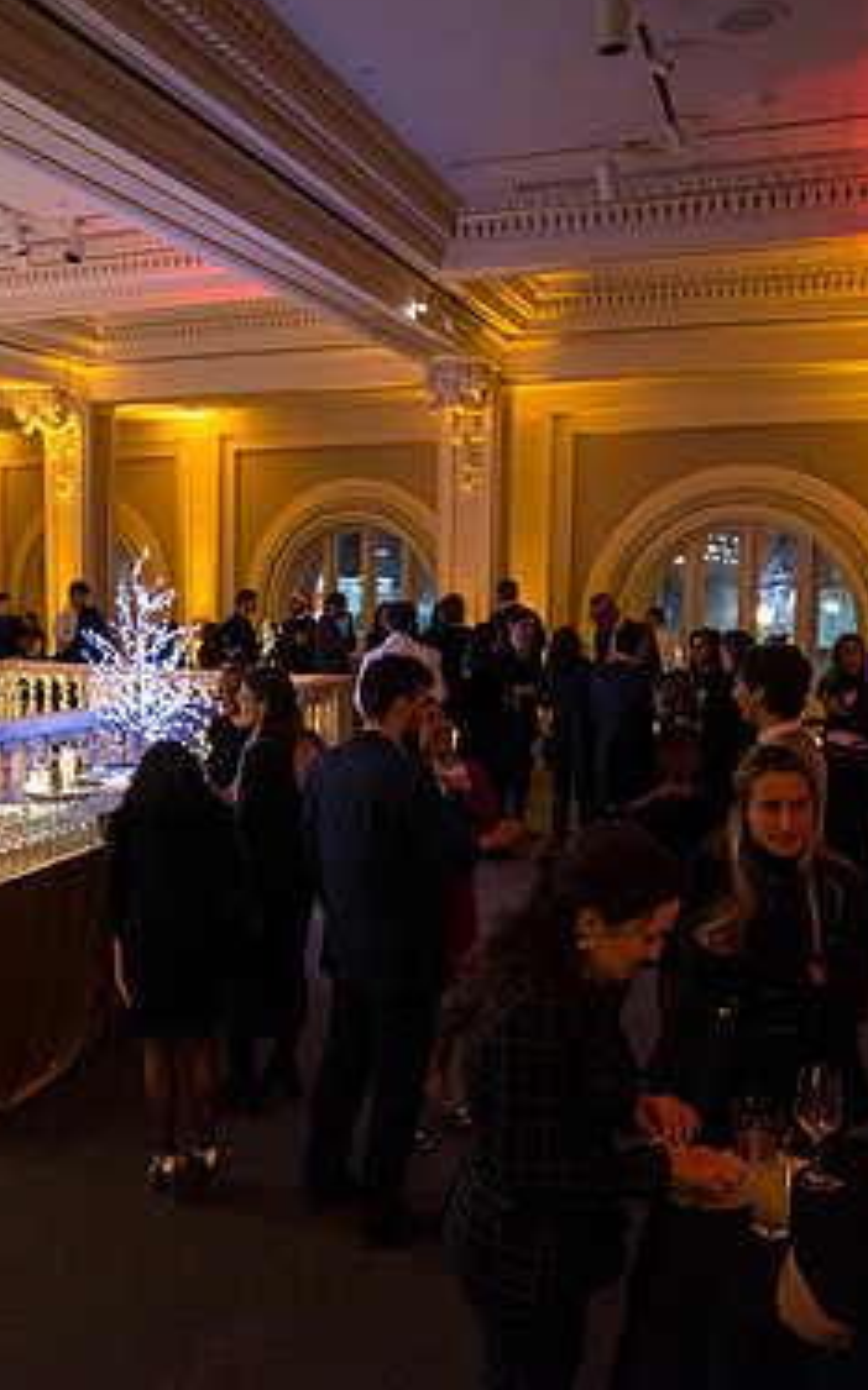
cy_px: 688
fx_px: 1137
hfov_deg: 41.5
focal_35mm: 30
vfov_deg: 62.9
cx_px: 330
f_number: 4
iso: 800
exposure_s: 1/40
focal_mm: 18
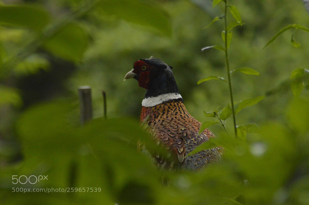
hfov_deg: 4.6
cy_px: 102
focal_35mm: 450
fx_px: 3859
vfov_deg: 3.0
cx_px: 154
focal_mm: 300
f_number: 13
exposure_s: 1/500
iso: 3200
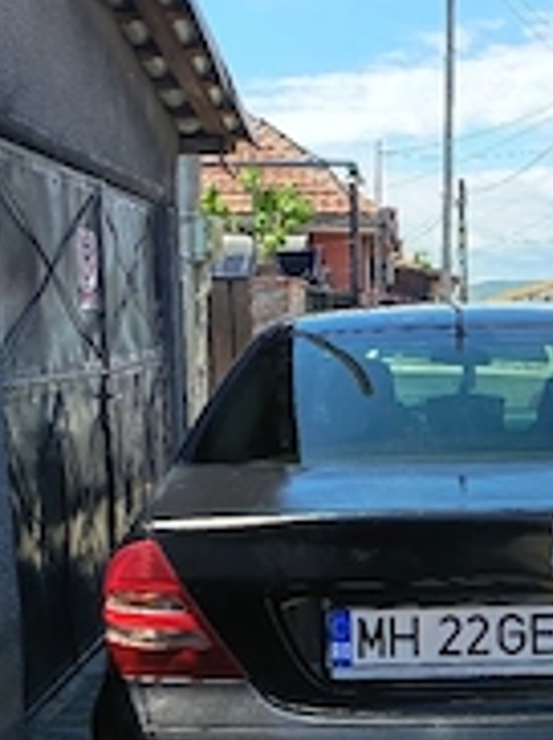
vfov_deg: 35.6
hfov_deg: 26.8
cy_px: 527
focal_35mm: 53
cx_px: 464
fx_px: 1132
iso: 140
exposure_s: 1/625
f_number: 1.75
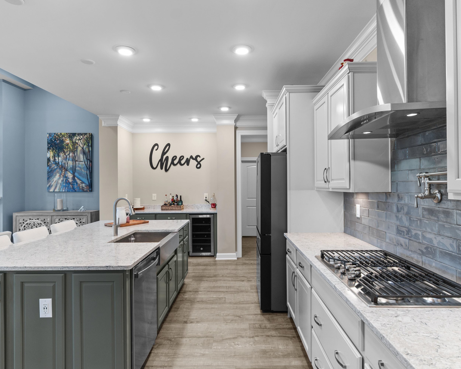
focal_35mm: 22
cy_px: 183
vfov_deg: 63.1
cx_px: 233
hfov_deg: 75.0
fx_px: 300
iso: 100
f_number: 4.8
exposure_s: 1/8
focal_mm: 13
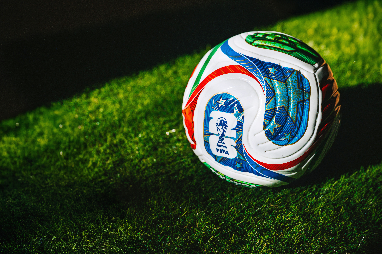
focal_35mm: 60
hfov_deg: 33.4
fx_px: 636
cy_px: 127
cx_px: 191
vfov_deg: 22.6
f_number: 6.3
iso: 320
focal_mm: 60
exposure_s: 1/400
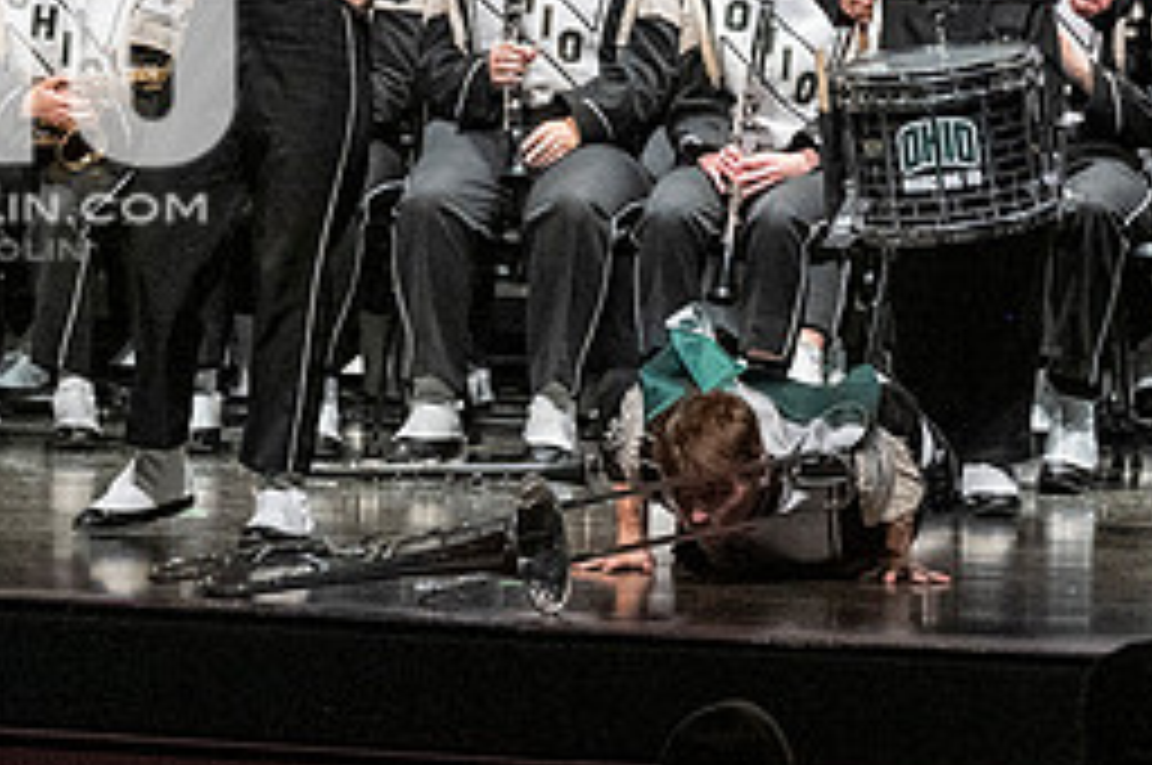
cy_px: 45
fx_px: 14637
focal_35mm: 458
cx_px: -104
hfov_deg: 4.5
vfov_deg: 3.0
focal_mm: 135
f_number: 4
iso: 4000
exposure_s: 1/500
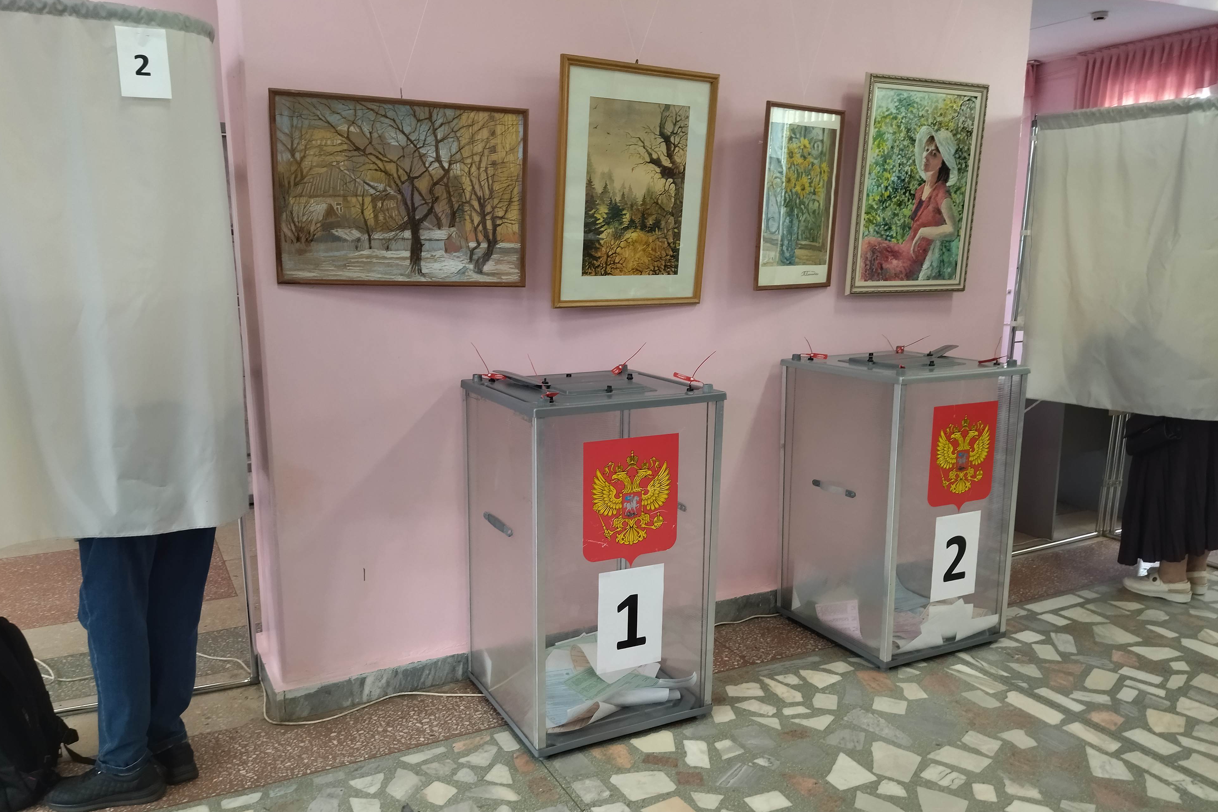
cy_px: 428
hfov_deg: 63.7
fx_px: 981
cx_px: 600
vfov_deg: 44.9
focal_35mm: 29
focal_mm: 4.74
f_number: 1.79
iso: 249
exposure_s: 1/30
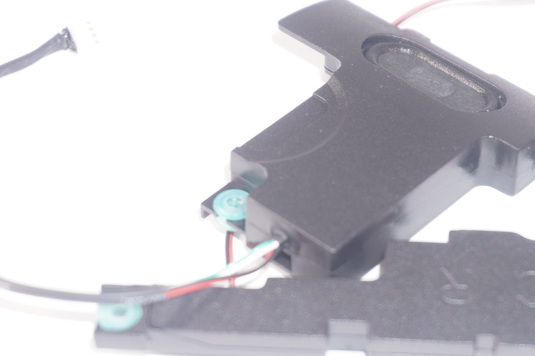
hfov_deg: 15.5
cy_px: 177
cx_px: 374
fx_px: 1960
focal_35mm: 132
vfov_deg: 10.4
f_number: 6.3
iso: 160
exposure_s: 1/80
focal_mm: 48
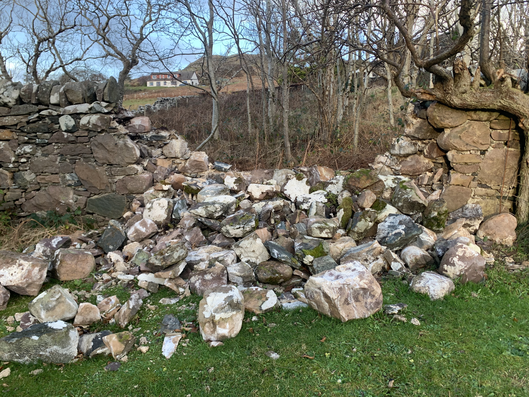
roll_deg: +0.7
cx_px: 264
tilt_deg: -8.0
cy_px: 198
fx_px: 397
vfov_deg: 53.1
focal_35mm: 26
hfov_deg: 67.3
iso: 40
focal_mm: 4.25
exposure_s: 1/122
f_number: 1.8
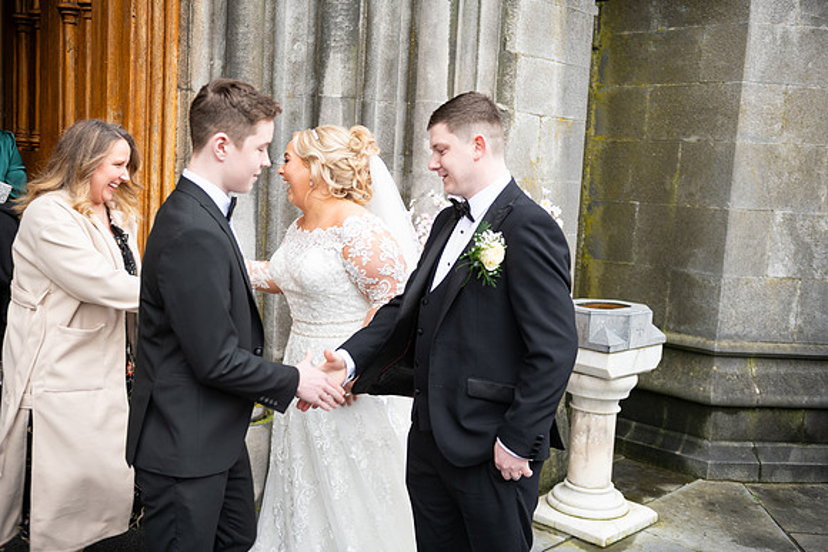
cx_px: 414
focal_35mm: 38
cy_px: 276
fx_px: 874
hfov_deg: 50.7
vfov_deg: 35.1
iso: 125
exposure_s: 1/160
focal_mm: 38
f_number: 3.5
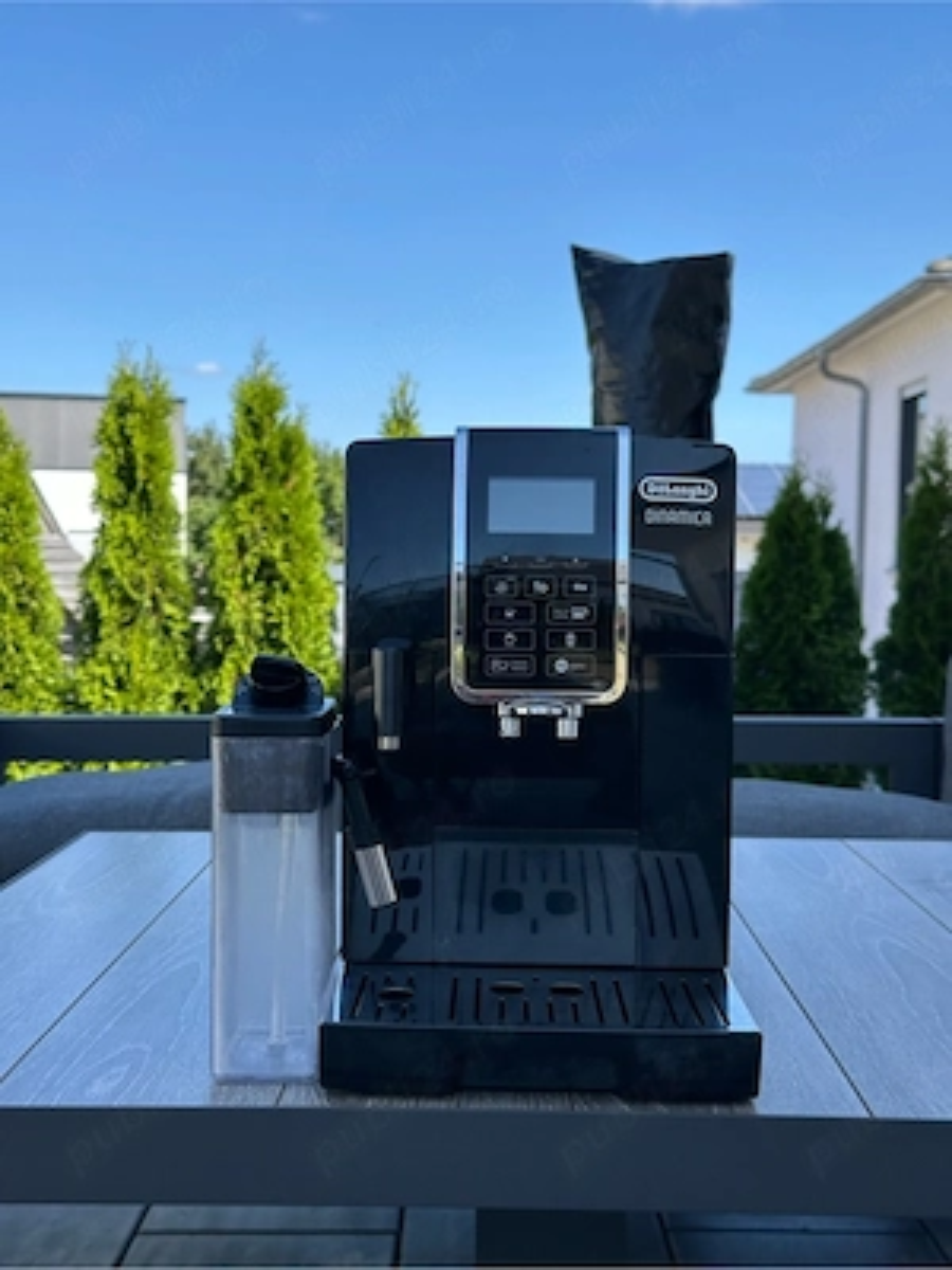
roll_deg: -2.2
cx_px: 476
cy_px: 635
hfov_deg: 30.3
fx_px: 1760
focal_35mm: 48
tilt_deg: -1.9
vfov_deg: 39.7
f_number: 1.78
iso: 64
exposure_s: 1/1783
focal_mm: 6.86
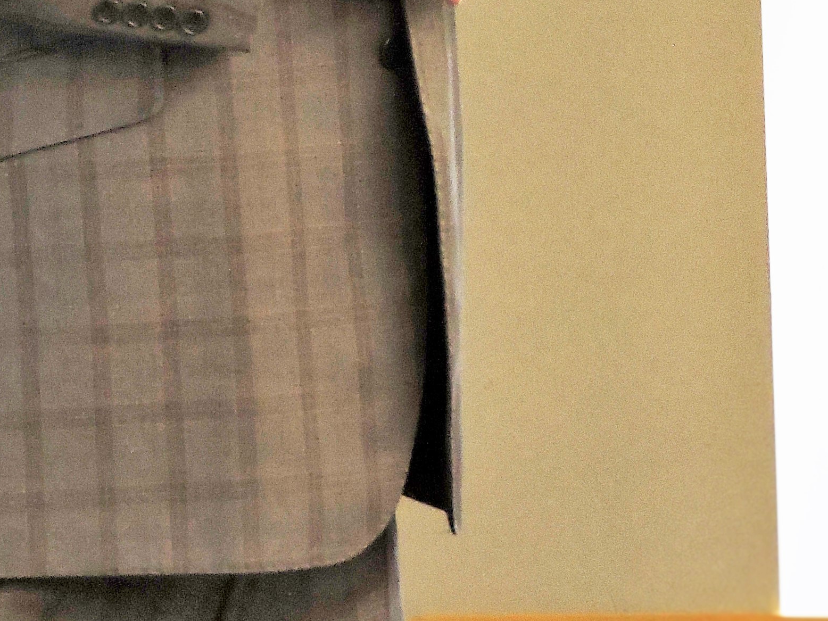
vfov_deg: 4.8
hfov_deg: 6.4
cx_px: 174
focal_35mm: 311
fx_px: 7439
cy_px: -250
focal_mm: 18.7
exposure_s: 1/60
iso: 400
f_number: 4.2
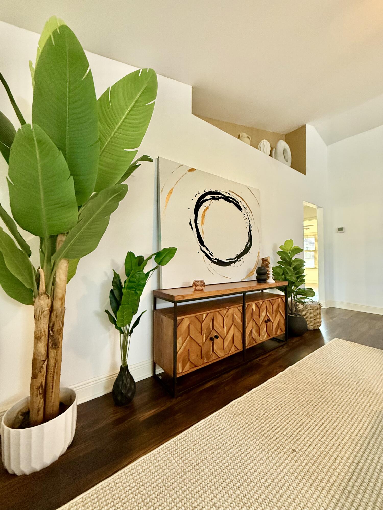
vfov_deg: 102.1
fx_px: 207
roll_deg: +0.8
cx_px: 192
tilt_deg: +3.1
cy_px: 255
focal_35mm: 14
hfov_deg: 85.7
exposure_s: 1/60
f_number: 2.2
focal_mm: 2.22
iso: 500
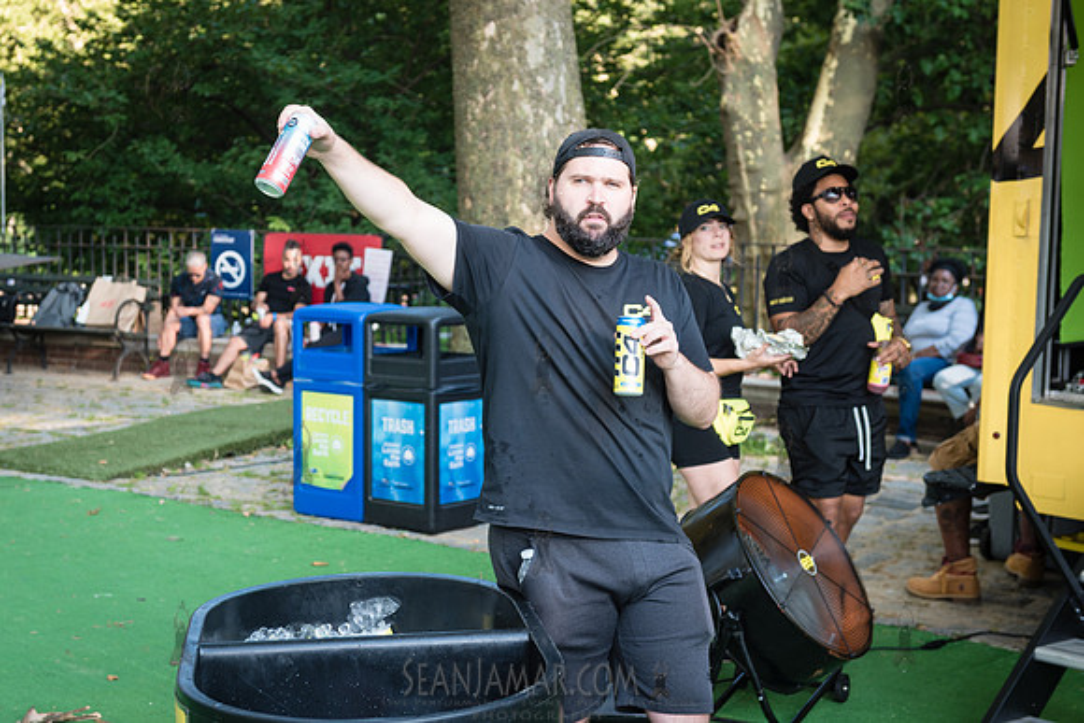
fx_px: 1700
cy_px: 360
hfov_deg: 35.3
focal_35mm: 56
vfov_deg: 24.0
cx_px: 466
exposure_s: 1/100
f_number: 4
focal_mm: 45
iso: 200
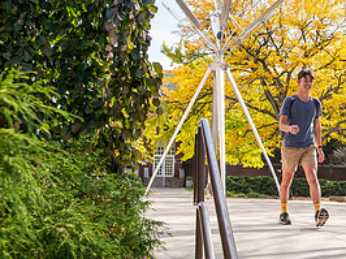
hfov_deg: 28.9
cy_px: 126
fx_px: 629
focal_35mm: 63
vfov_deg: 23.2
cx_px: 341
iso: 250
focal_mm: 30
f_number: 6.3
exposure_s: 1/320
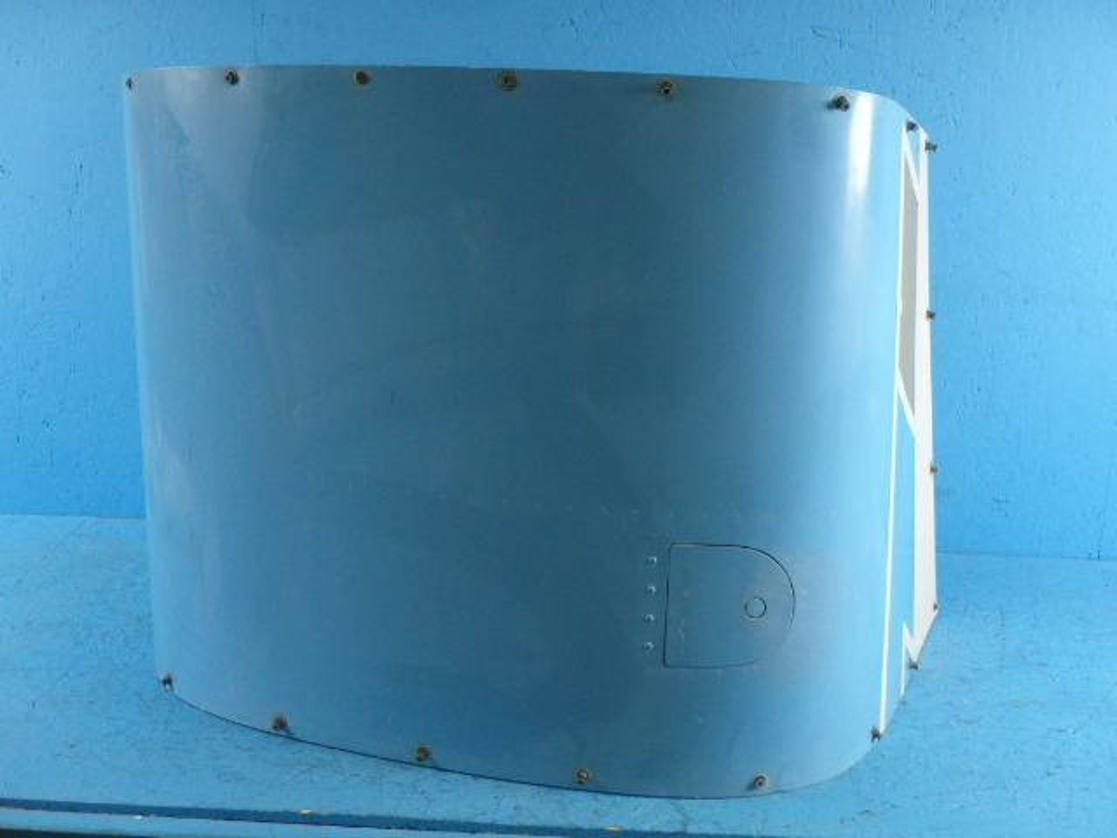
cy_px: 419
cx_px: 558
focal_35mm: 43
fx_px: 1388
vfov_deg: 33.6
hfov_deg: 43.9
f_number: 4.8
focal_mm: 7.7
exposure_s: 1/40
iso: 400
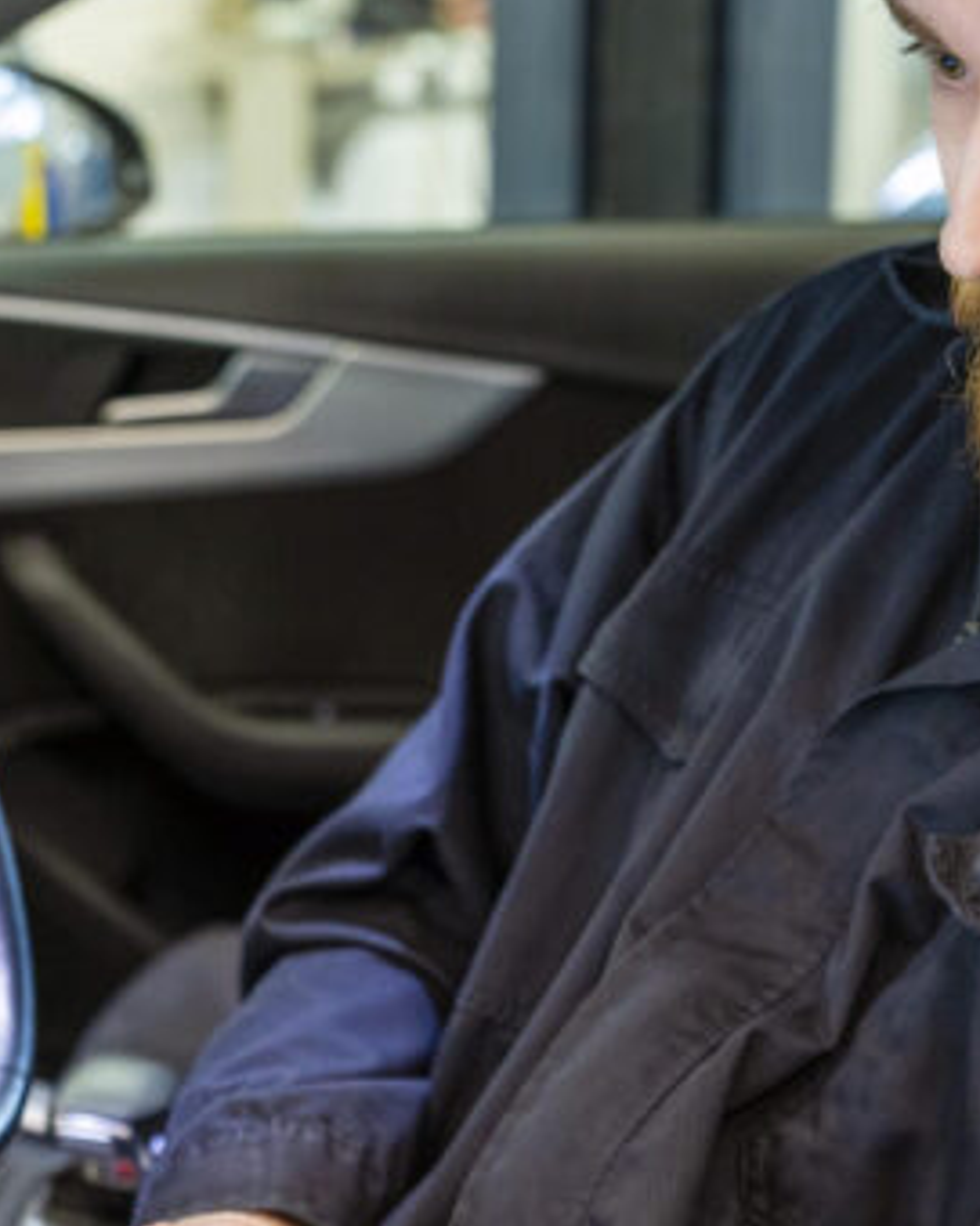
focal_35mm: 105
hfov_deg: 14.6
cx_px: 155
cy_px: 844
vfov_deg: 18.2
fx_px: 3809
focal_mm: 37
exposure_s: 1/50
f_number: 2.8
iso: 1000
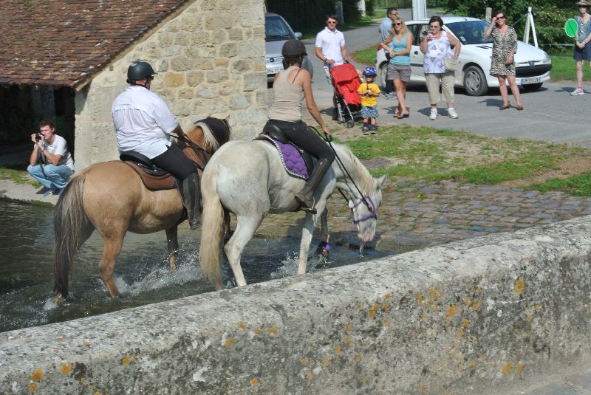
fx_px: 1364
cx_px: 296
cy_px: 198
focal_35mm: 83
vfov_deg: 16.5
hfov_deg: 24.5
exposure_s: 1/100
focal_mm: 30.9
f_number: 13
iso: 100
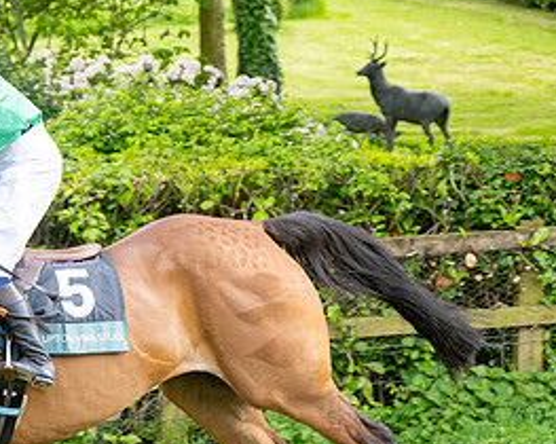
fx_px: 4670
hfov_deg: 6.8
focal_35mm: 284
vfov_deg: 5.4
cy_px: 350
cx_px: -42
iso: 400
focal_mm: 98
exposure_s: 1/800
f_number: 4
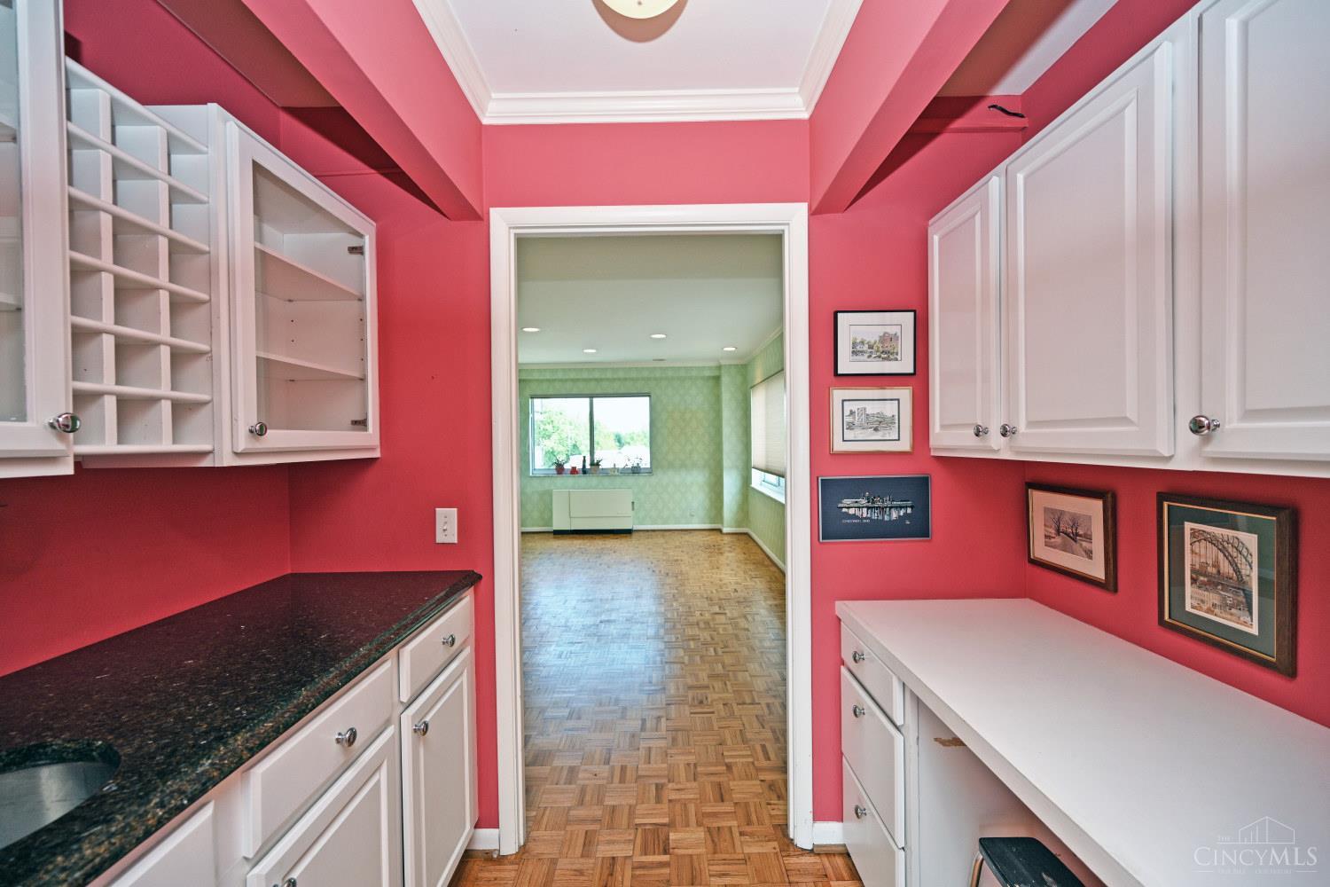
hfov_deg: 104.3
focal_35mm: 14
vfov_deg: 81.2
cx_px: 665
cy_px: 444
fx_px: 517
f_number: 5
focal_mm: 14
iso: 200
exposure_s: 1/100
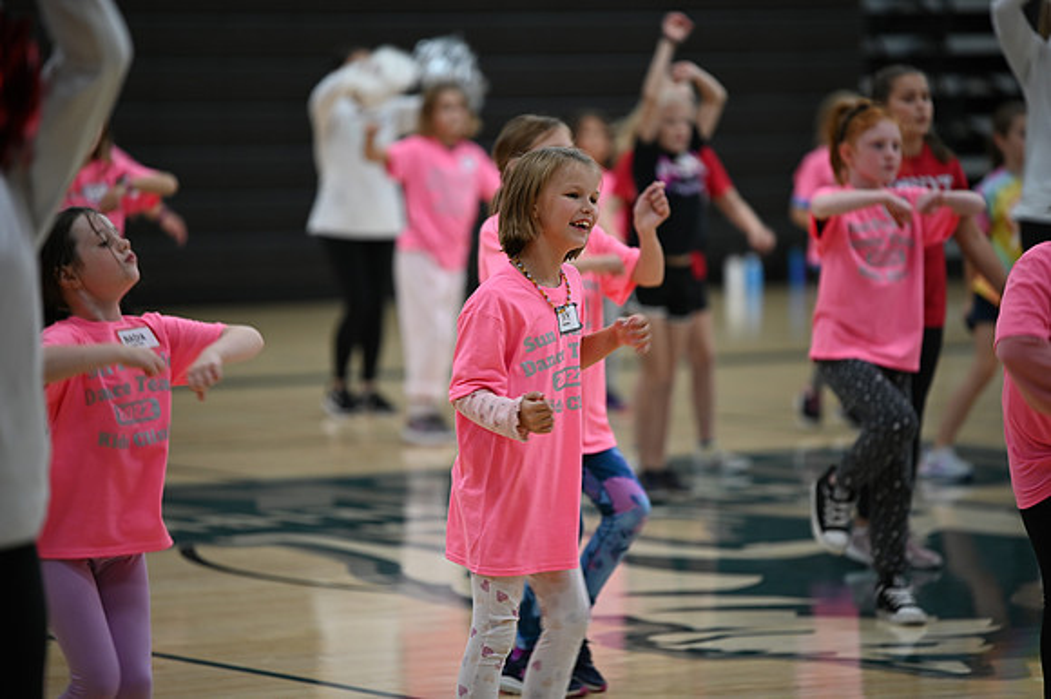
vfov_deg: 6.9
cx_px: 526
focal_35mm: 200
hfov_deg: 10.3
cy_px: 350
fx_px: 5835
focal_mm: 200
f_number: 2.8
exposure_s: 1/100
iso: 800
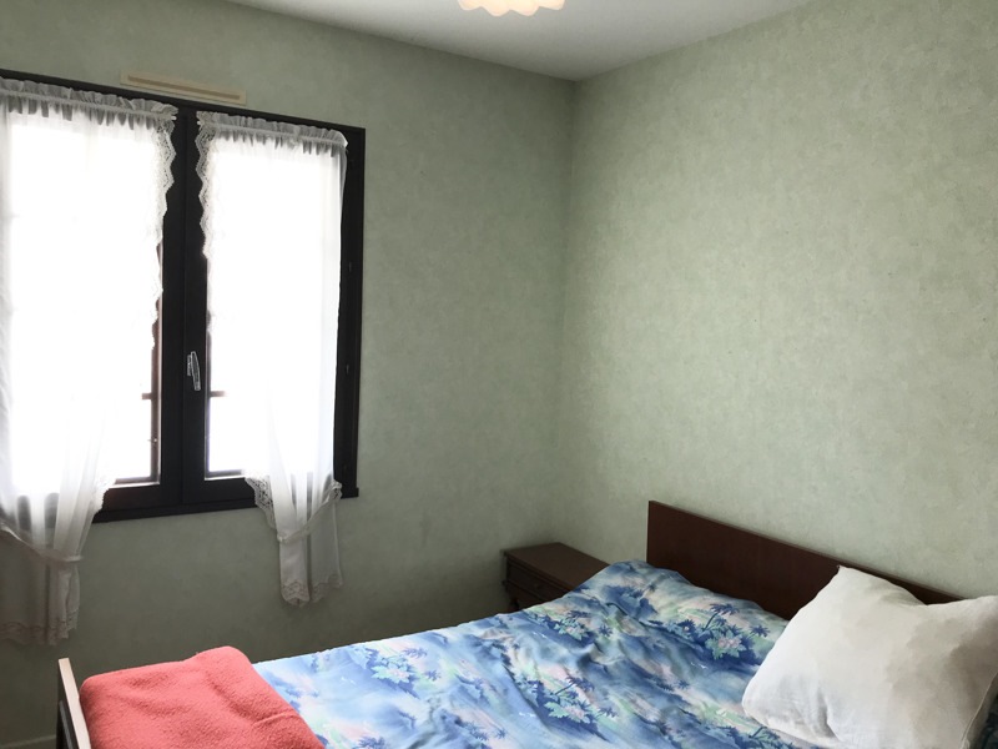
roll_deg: -2.2
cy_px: 374
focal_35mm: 28
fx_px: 807
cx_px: 499
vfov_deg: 49.7
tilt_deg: -3.7
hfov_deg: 63.4
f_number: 1.8
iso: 25
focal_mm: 3.99
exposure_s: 1/100
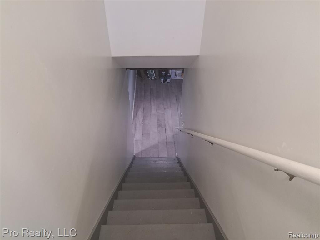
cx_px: 160
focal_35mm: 24
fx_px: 222
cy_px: 120
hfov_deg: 71.6
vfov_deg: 56.8
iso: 250
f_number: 1.8
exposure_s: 1/60
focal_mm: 5.23
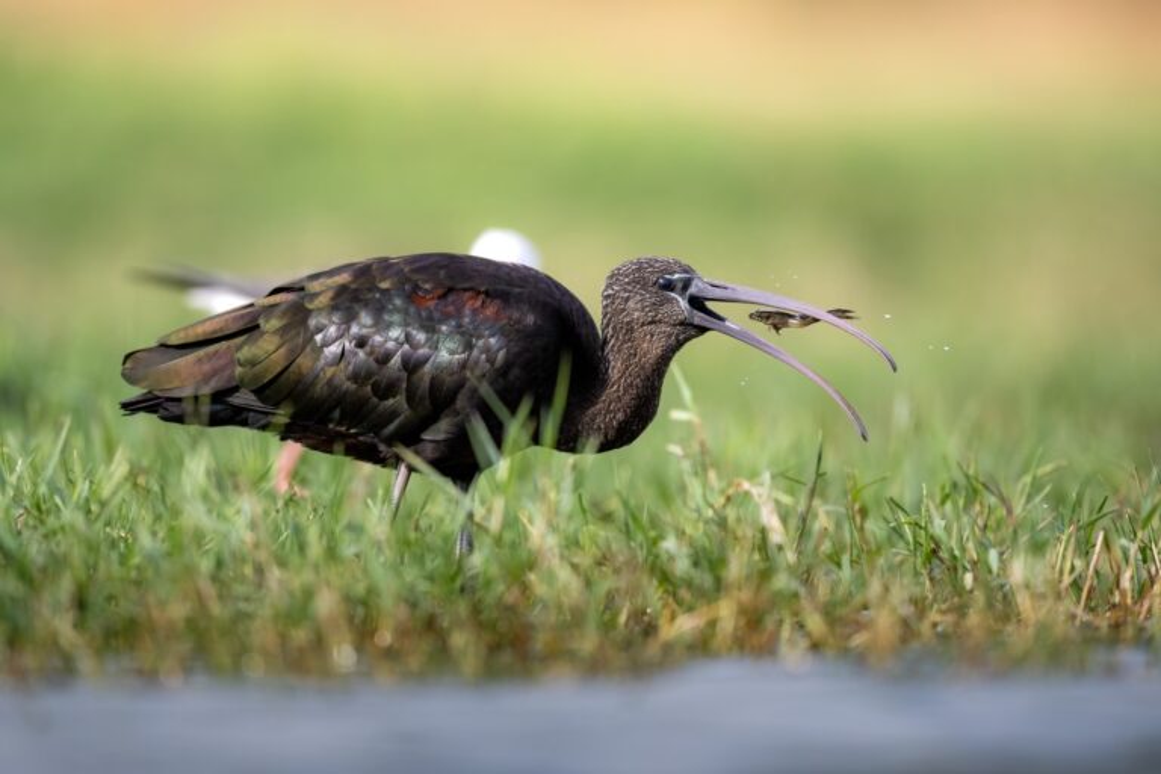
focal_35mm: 600
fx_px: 19348
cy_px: 387
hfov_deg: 3.4
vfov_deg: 2.3
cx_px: 580
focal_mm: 400
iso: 800
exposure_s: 1/12800
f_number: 3.2
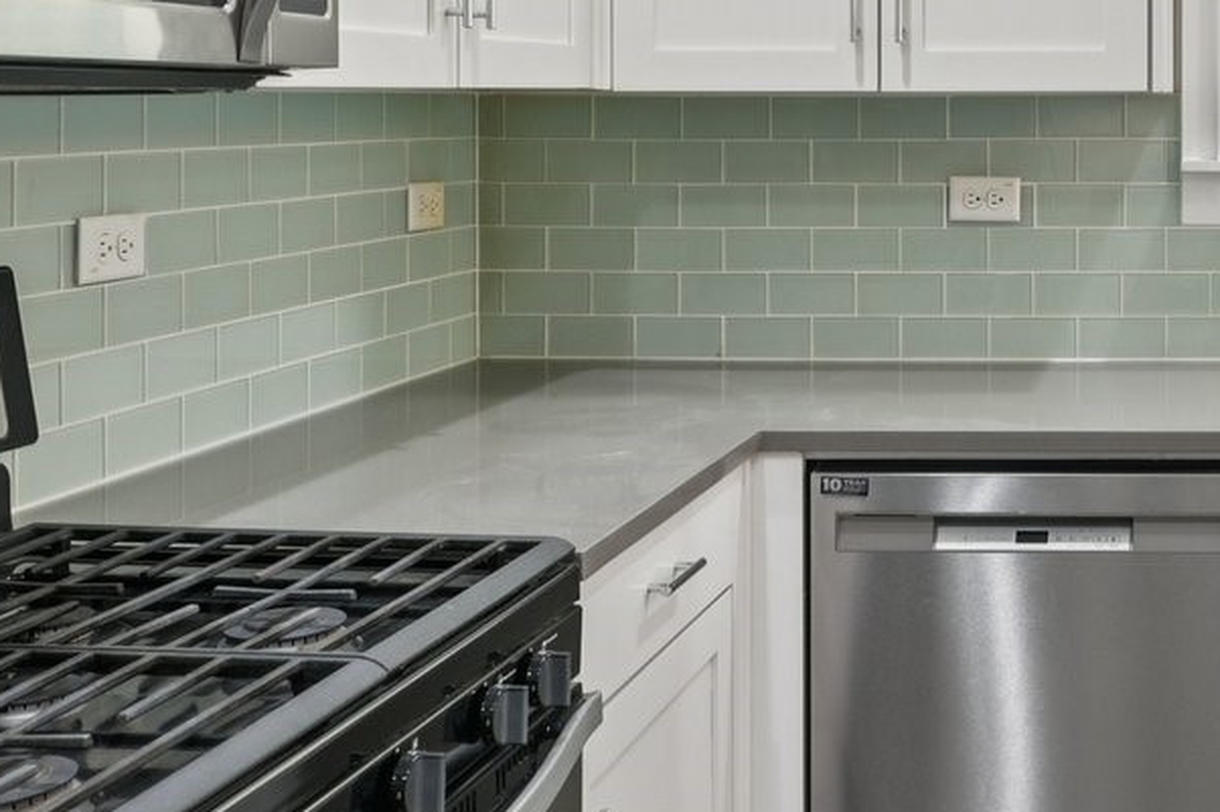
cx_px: 1076
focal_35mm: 51
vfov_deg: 25.7
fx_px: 1728
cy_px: 102
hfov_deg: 36.7
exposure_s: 1/10
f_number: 8
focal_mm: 15
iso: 400
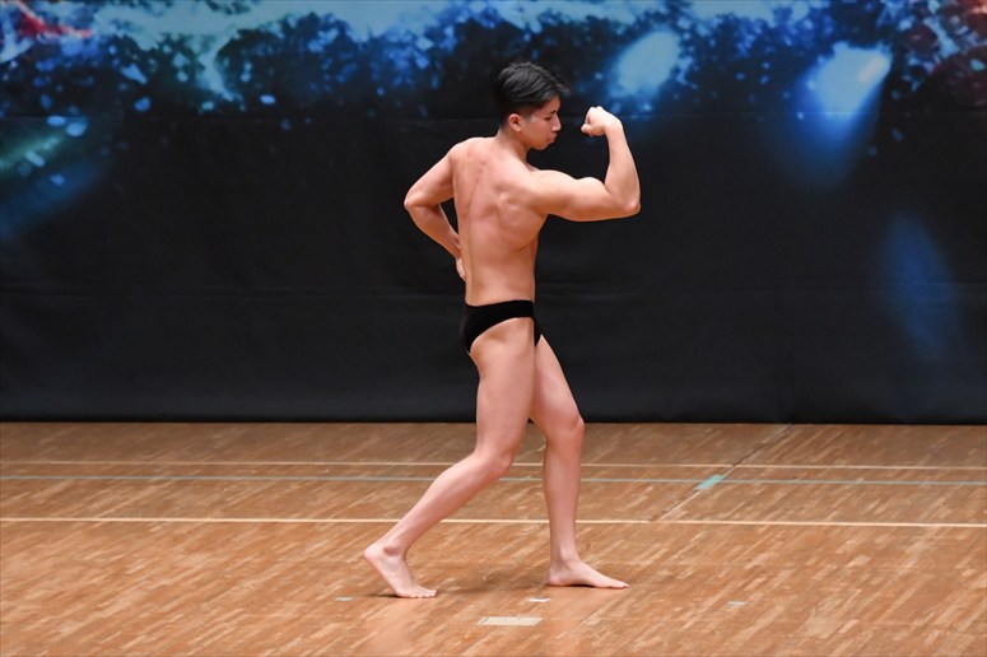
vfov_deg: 4.8
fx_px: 7810
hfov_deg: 7.2
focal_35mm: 285
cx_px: 494
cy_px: 328
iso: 6400
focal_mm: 190
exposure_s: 1/400
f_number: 5.6
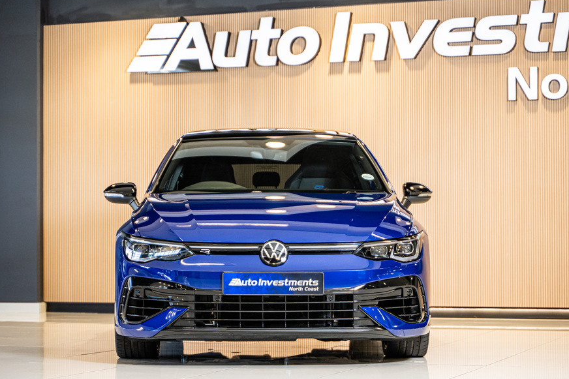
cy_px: 215
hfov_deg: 23.1
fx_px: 1391
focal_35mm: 88
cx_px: 276
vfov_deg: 15.5
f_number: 2.8
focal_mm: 75
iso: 640
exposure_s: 1/200
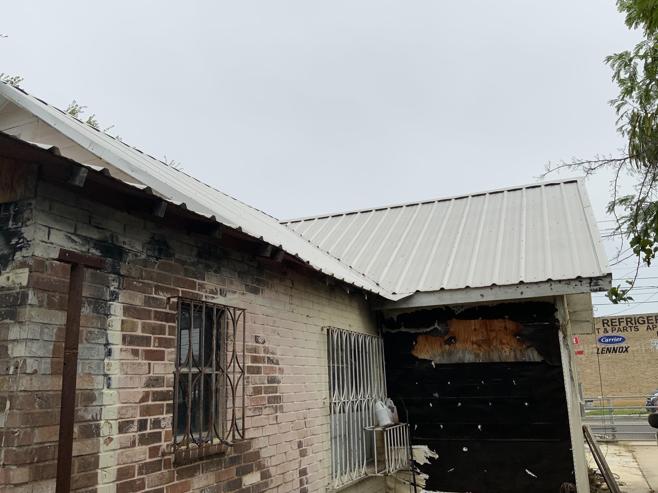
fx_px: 570
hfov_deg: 60.0
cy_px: 251
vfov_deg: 46.8
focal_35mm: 30
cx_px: 332
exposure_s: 1/2227
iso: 16
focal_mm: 3
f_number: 1.8
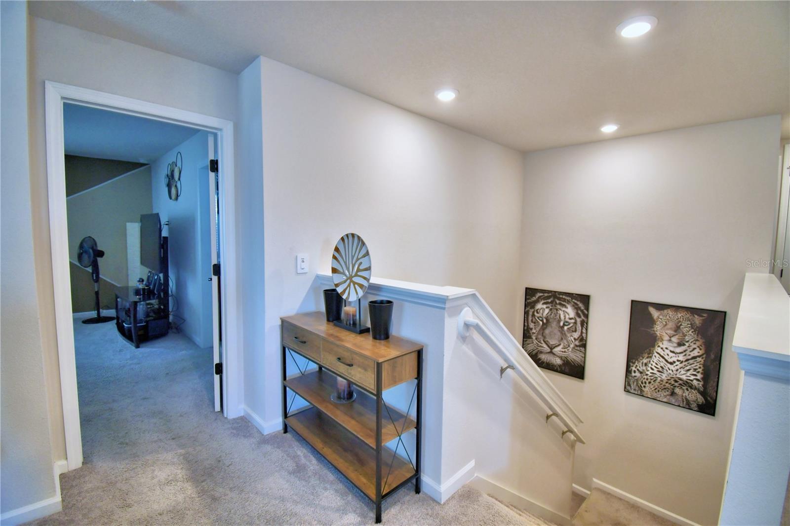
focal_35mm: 15
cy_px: 263
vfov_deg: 77.3
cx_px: 395
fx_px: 329
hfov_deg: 100.4
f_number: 4.5
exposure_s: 1/50
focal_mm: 10
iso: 400
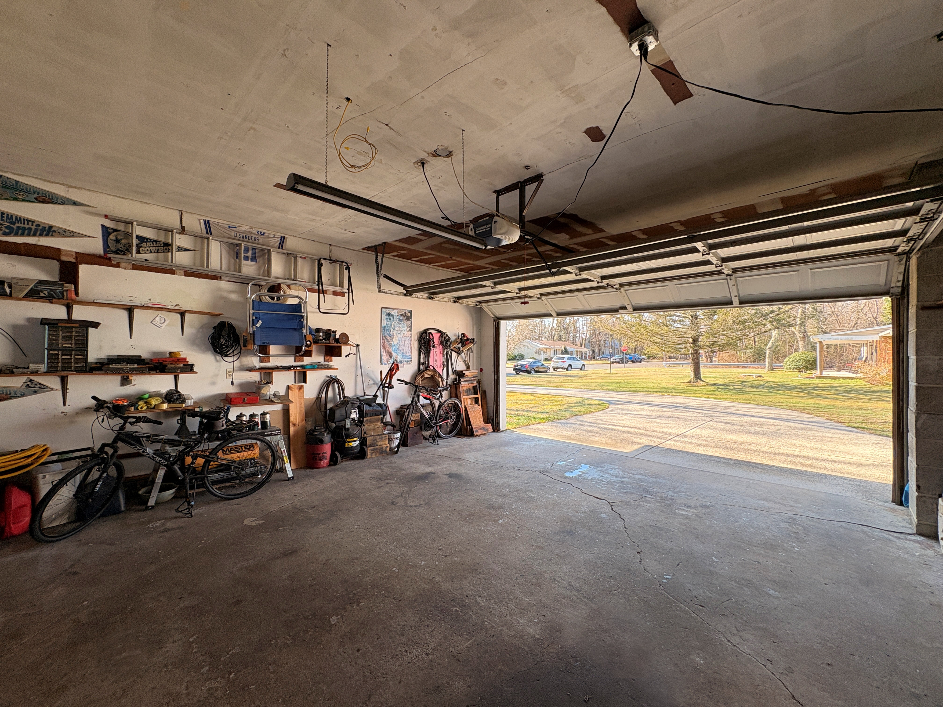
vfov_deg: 85.7
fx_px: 381
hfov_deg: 102.1
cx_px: 472
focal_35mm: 14
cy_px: 354
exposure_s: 1/176
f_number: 2.2
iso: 40
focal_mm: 2.22
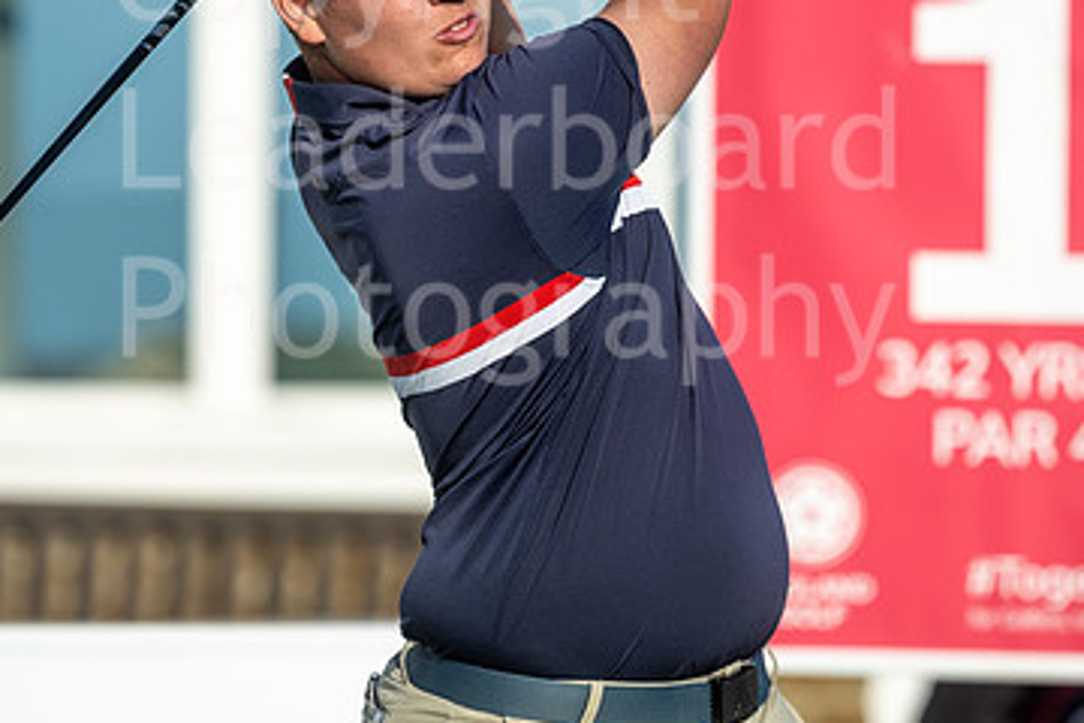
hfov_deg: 4.3
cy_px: 167
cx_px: 512
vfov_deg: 2.8
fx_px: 14573
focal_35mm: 484
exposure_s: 1/1250
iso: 160
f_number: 5.6
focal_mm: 300
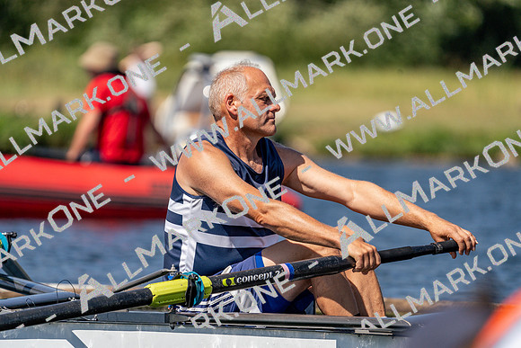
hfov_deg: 4.4
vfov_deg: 2.9
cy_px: 174
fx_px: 6803
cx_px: 260
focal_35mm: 470
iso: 250
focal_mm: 470
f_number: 6.3
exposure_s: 1/2000
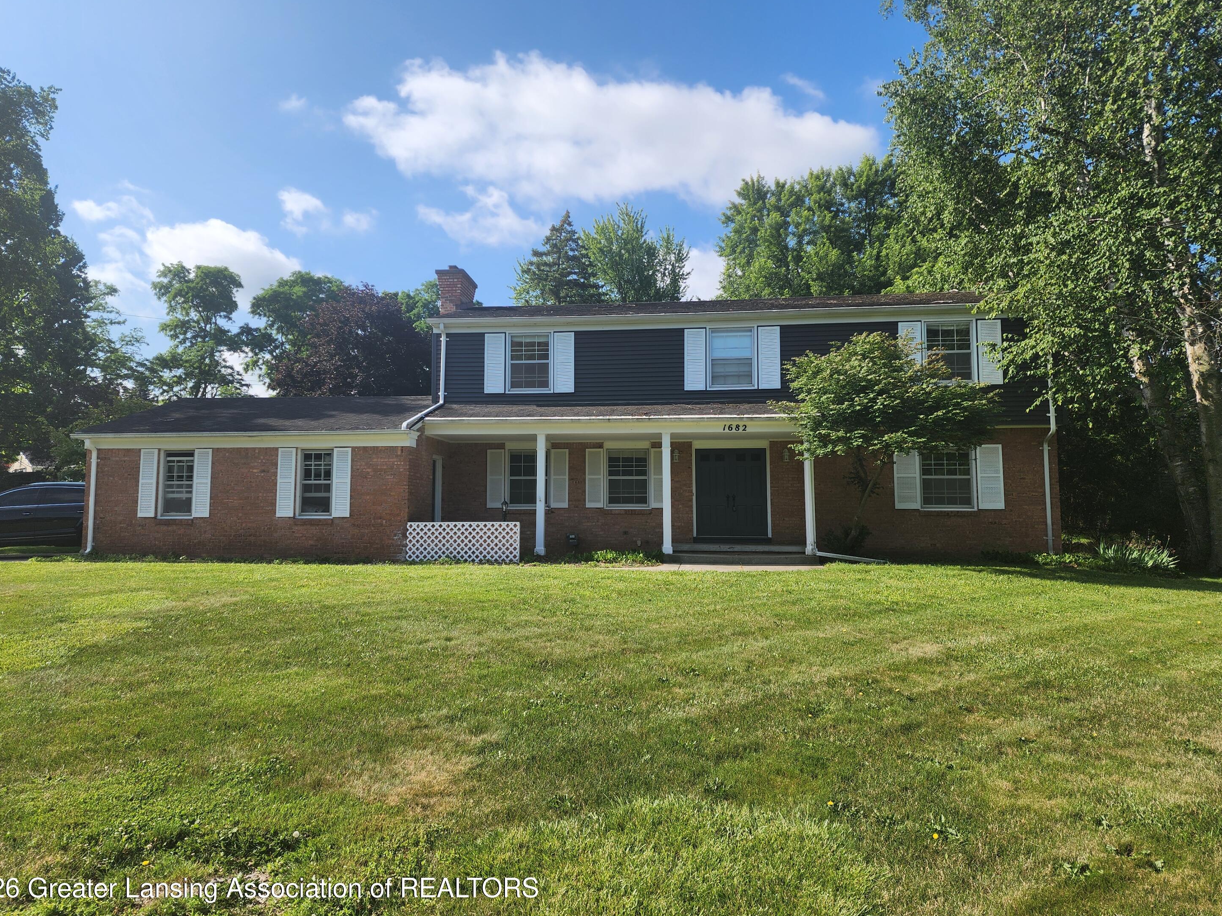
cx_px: 595
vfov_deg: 56.8
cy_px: 454
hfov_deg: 71.6
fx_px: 847
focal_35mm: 24
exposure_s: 1/895
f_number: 1.8
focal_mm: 6.4
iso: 12
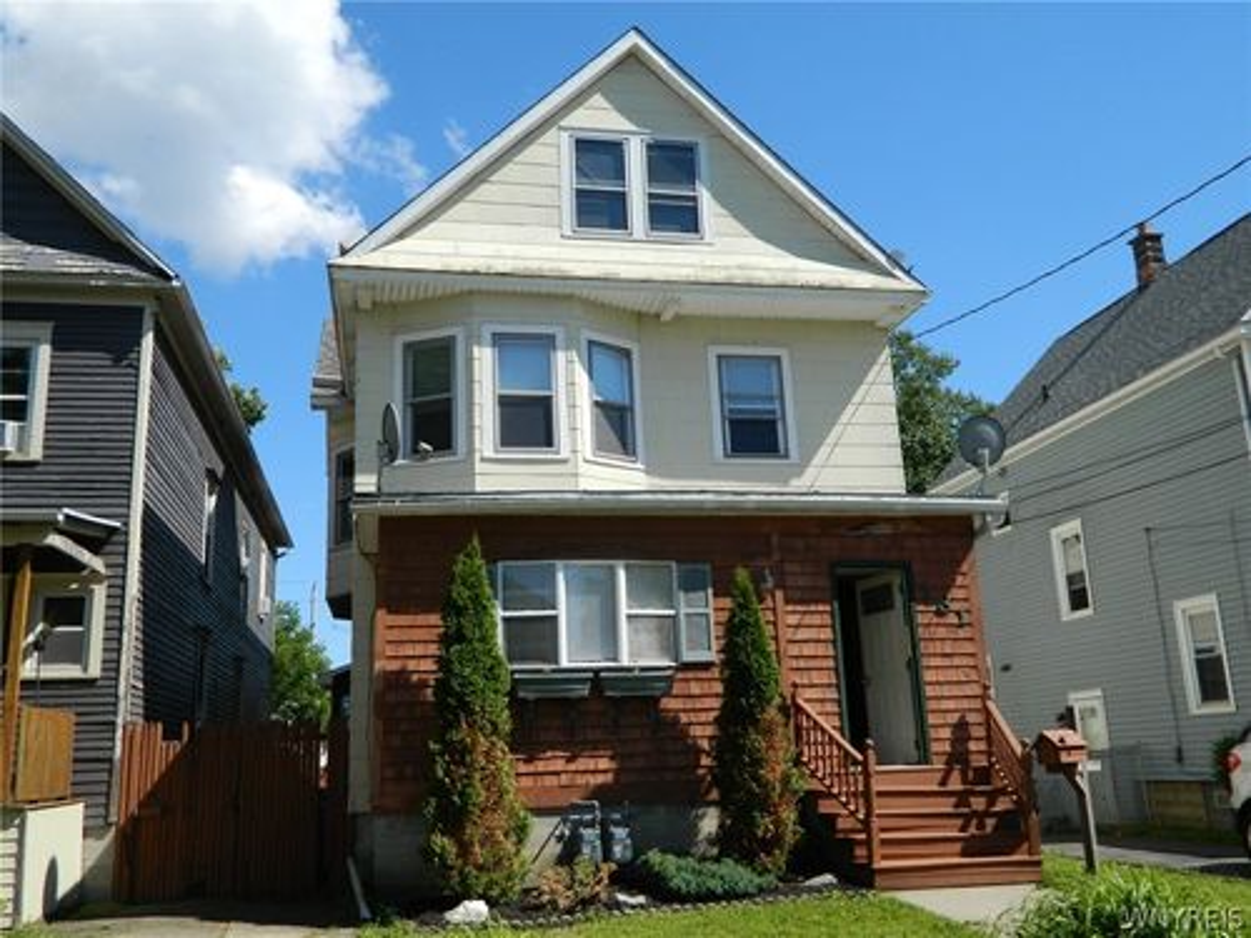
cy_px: 469
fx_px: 1120
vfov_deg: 45.4
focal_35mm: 31
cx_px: 626
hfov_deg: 58.4
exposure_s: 1/1000
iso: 80
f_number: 3.2
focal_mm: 5.6
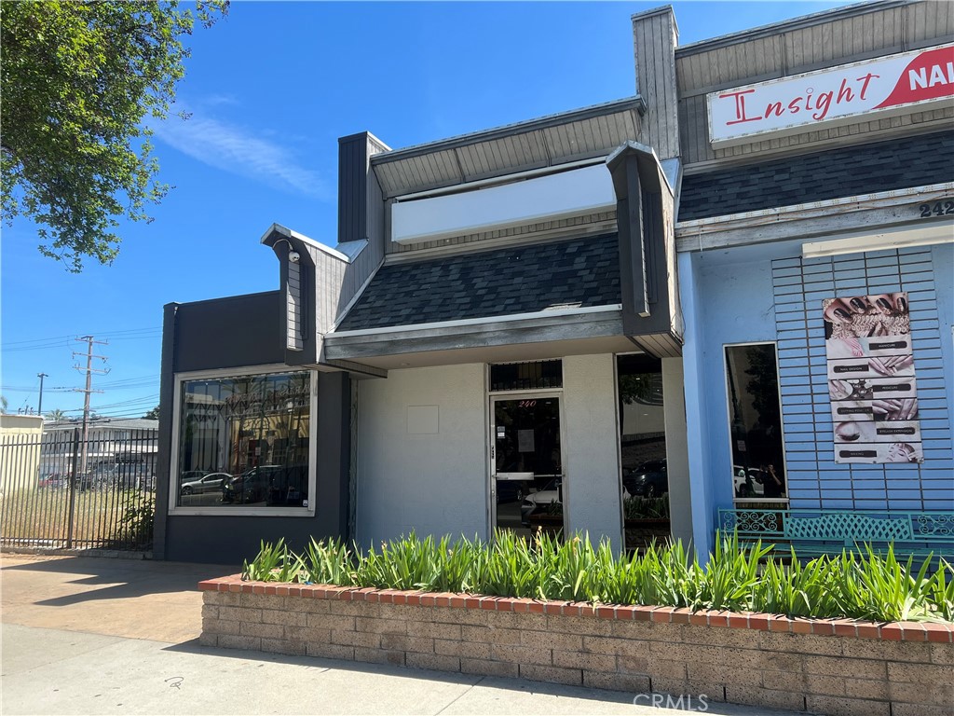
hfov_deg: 67.3
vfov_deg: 53.1
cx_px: 477
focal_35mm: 26
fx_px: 717
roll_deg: +0.9
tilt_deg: +7.8
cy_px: 358
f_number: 1.5
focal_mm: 5.7
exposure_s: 1/1838
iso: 50
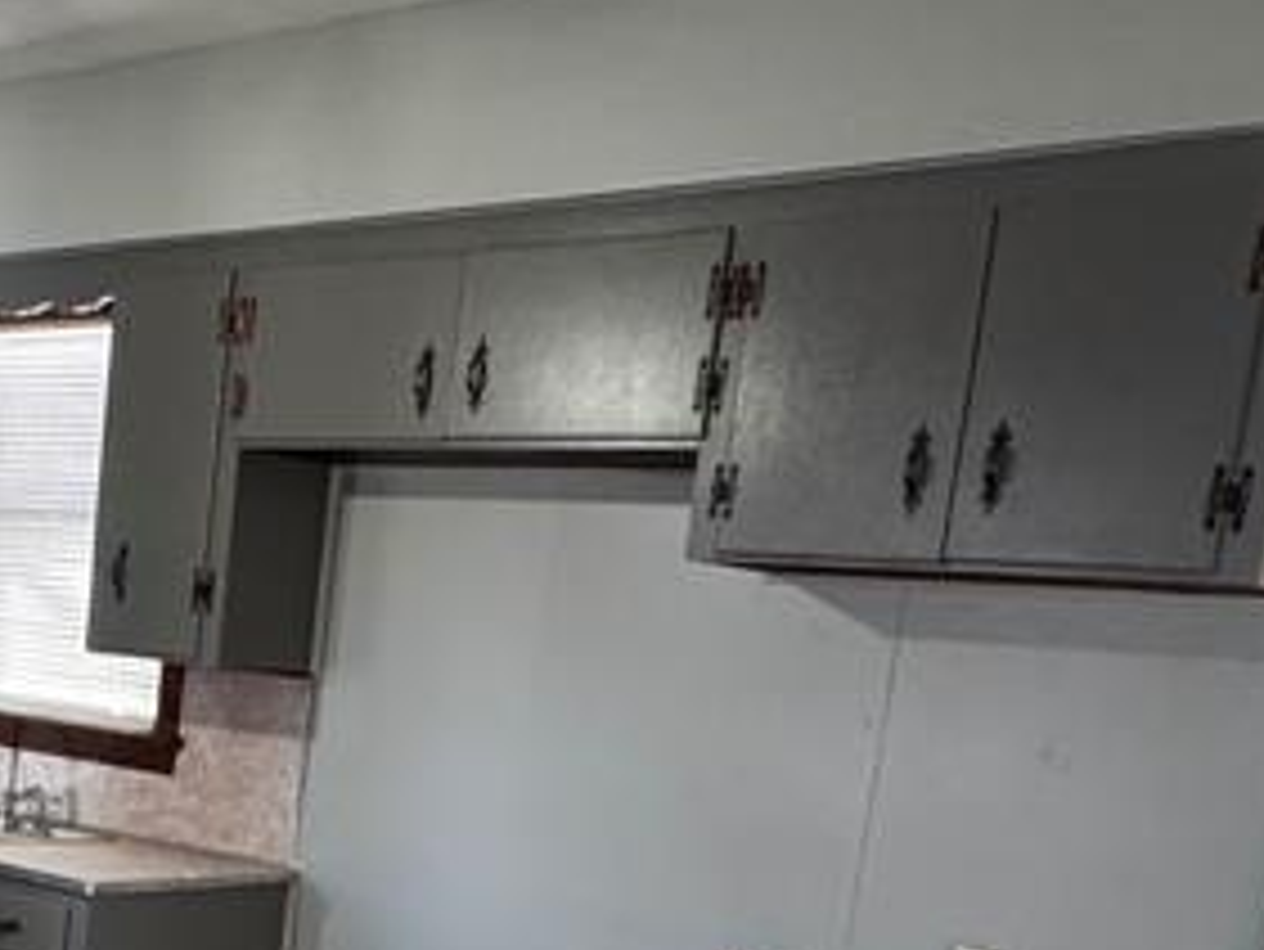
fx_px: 1863
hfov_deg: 34.7
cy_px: 909
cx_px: 63
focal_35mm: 51
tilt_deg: -10.4
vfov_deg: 27.2
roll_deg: -5.0
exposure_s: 1/60
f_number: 2.2
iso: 500
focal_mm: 2.22
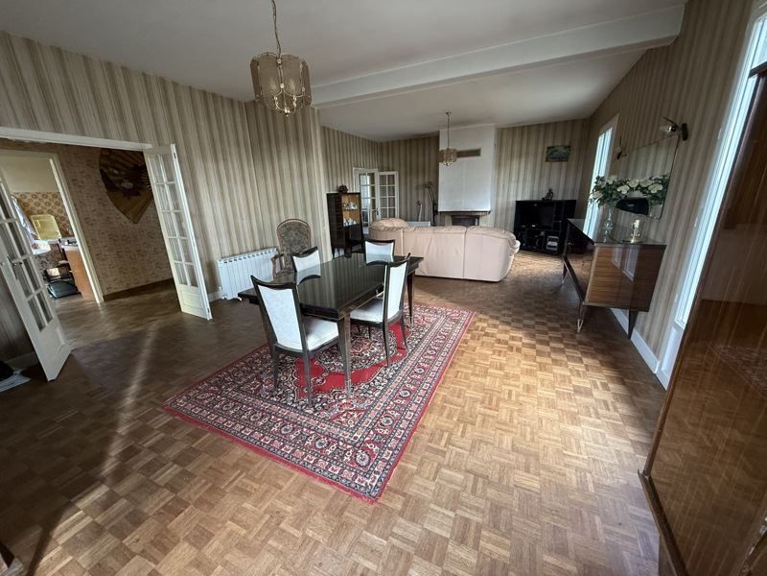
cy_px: 288
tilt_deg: -17.3
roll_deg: +2.3
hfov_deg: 102.1
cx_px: 384
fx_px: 310
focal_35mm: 14
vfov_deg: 85.7
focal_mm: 2.22
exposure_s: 1/99
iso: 320
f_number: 2.2
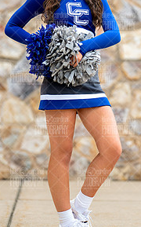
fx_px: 832
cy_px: 74
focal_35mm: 135
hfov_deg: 9.7
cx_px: 74
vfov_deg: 15.5
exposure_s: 1/160
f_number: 1.4
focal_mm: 85
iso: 100
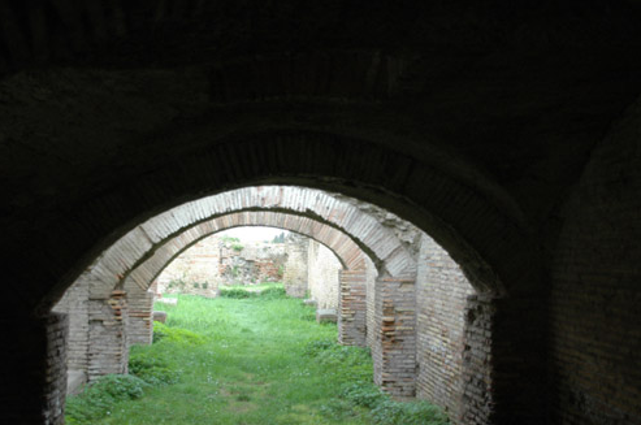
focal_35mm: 57
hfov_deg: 35.3
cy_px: 226
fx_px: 1006
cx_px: 283
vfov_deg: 23.9
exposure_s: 1/125
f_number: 4.5
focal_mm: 31
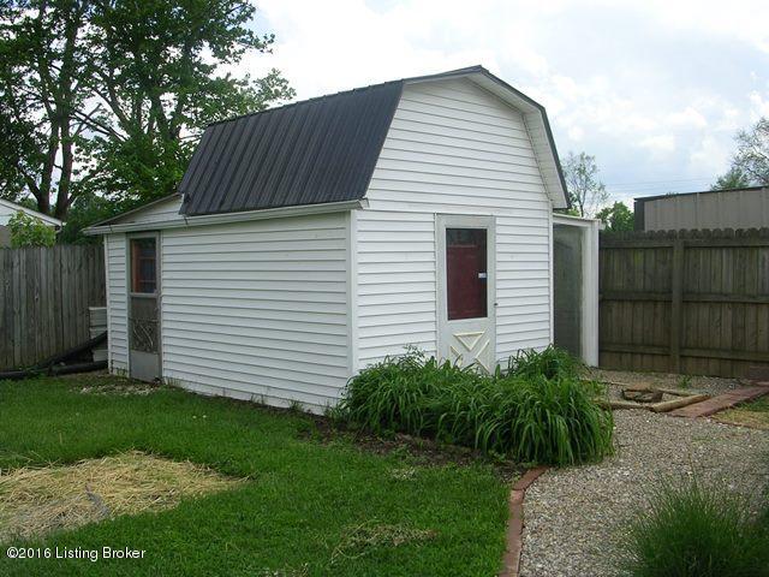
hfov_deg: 49.0
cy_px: 288
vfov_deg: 37.7
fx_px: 844
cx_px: 384
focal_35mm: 38
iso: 50
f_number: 5.6
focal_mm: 5.8
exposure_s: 1/238
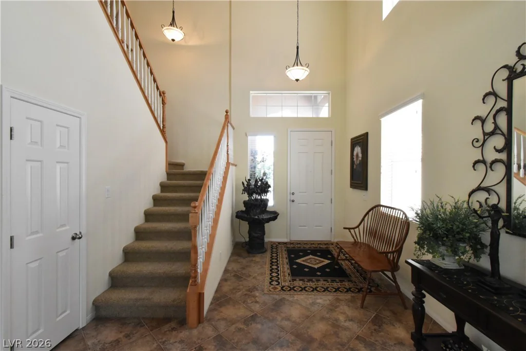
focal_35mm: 15
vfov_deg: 77.3
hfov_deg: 100.4
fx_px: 219
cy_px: 176
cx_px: 263
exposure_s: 1/25
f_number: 18
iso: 4000
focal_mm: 10
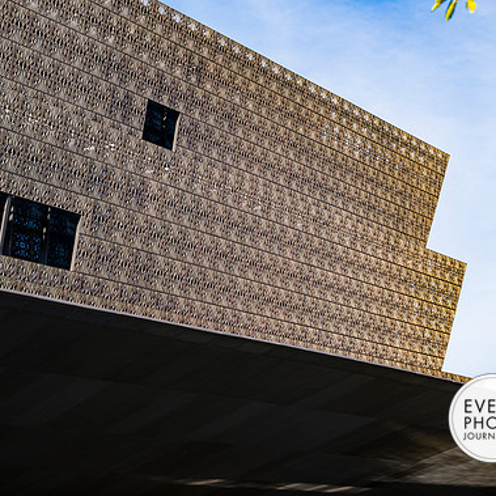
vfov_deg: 30.6
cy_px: 252
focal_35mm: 56
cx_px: 202
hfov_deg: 30.5
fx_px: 908
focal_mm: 43
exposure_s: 1/800
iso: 140
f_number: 3.5
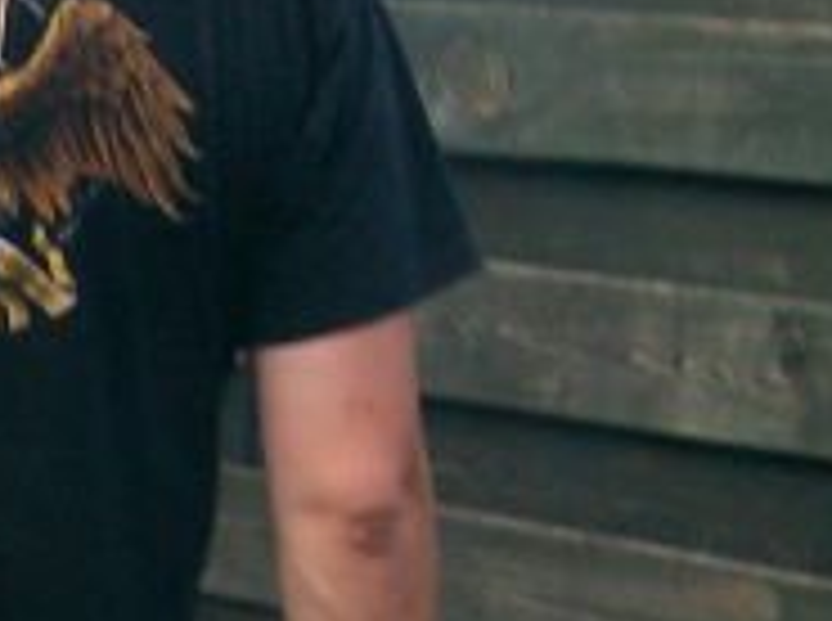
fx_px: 3742
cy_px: 860
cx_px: -778
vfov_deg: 9.3
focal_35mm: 156
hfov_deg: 11.5
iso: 80
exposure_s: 1/80.5
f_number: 2.7
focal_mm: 6
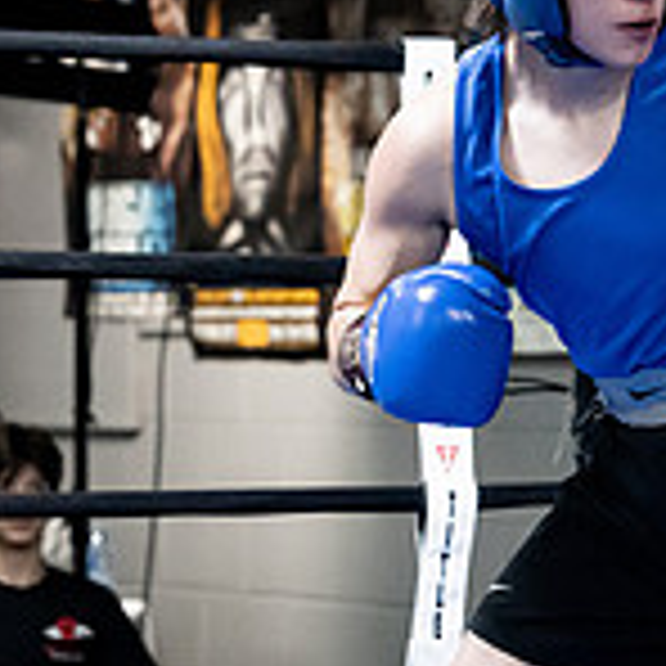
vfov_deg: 7.5
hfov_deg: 7.5
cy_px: 286
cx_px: 747
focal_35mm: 233
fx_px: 5072
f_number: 2.8
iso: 8000
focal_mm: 70
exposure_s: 1/1000
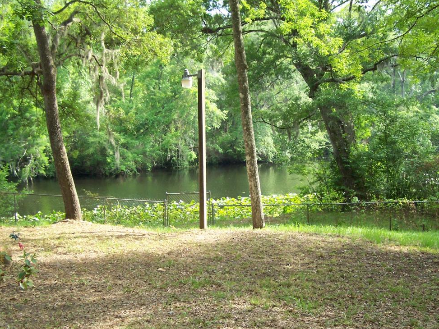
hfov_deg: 38.2
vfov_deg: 29.0
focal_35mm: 50
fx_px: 634
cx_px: 236
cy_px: 204
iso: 140
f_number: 2.8
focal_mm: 6.3
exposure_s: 1/250
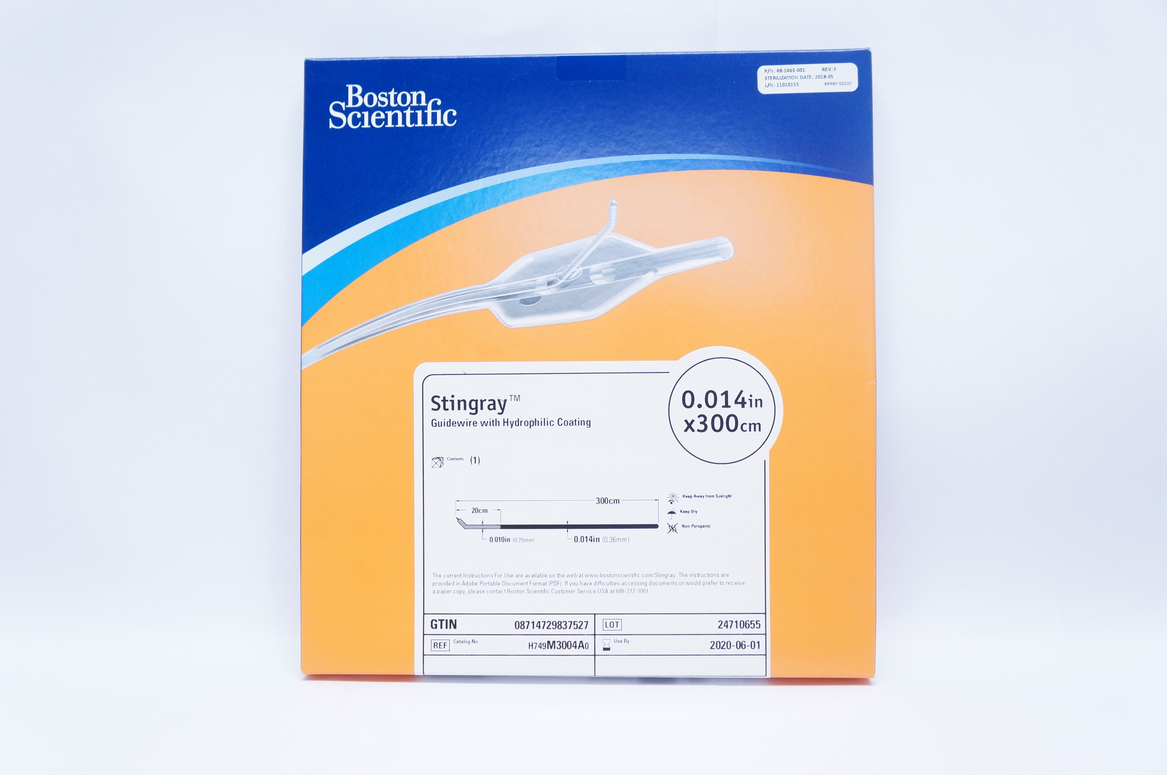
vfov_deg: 38.3
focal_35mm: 34
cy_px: 388
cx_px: 584
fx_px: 1117
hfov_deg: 55.2
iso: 1600
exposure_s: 1/200
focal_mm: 23
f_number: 4
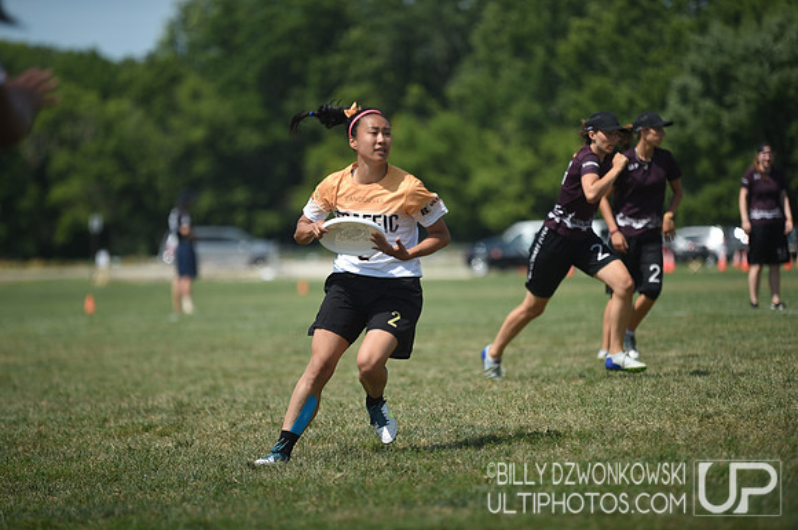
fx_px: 4427
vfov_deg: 6.8
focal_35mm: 200
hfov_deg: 10.3
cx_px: 399
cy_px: 265
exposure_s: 1/1600
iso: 100
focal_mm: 200
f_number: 2.8
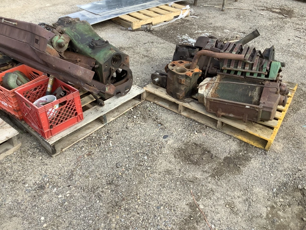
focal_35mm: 31
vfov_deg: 45.5
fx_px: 274
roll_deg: -1.6
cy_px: 115
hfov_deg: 58.3
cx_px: 153
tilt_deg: -38.6
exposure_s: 1/390
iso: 25
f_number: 2.4
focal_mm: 3.3
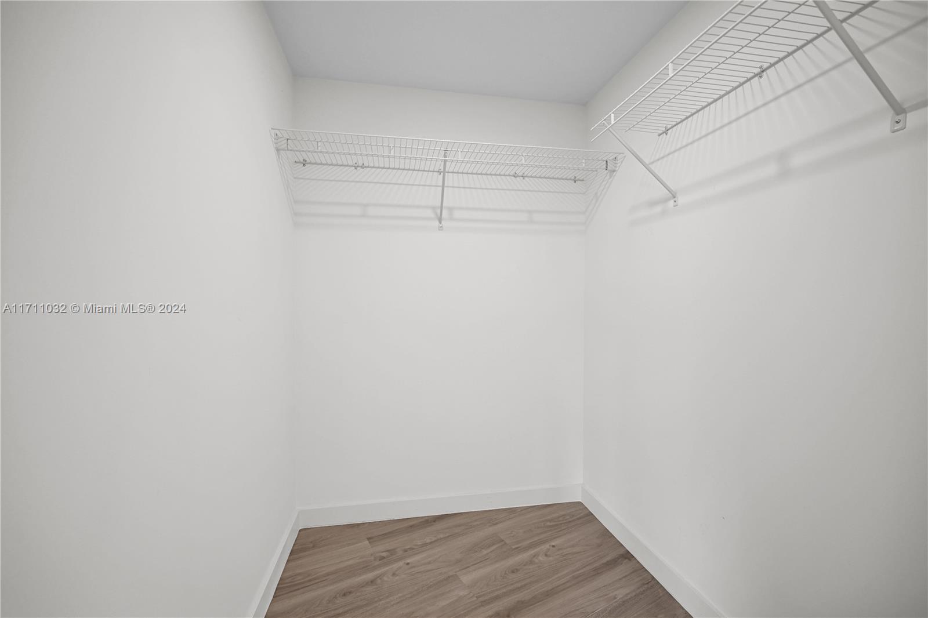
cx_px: 464
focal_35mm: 14
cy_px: 309
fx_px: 361
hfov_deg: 104.3
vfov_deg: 81.2
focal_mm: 14
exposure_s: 1/15
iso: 200
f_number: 4
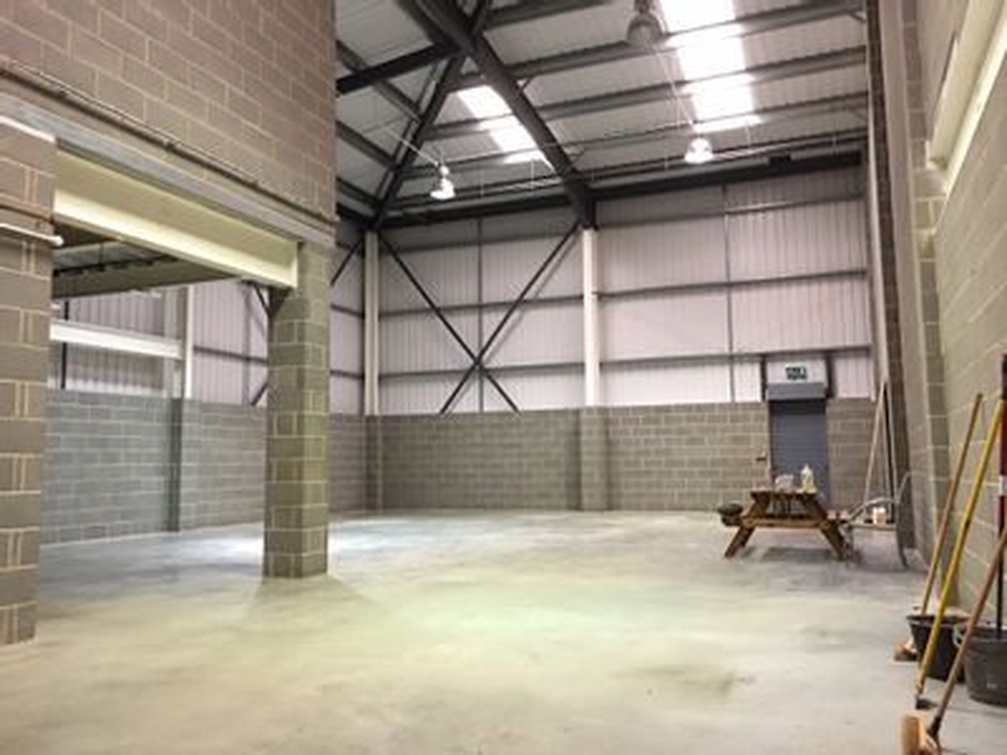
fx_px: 844
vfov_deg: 48.2
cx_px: 504
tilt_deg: +7.0
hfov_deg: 61.7
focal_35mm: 29
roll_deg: -0.1
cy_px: 378
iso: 125
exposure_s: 1/8
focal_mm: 4.15
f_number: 2.2
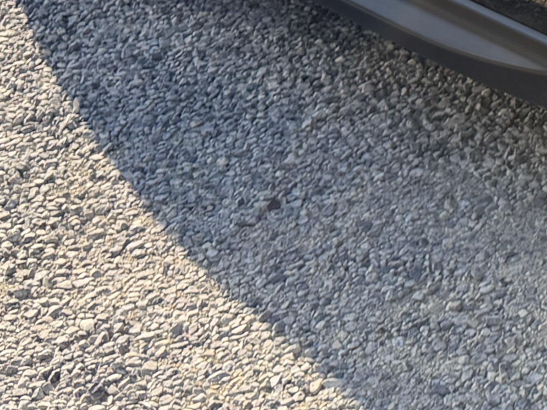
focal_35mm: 108
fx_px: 1707
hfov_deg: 15.7
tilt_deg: -14.9
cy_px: -229
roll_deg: +1.5
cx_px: 969
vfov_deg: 12.9
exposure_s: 1/1271
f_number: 1.78
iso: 100
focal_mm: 6.76
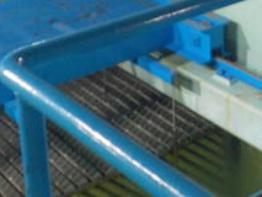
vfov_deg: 15.9
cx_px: 182
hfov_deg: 21.6
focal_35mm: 90
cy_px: -30
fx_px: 682
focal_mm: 4.1
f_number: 3.3
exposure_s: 1/13
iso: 400
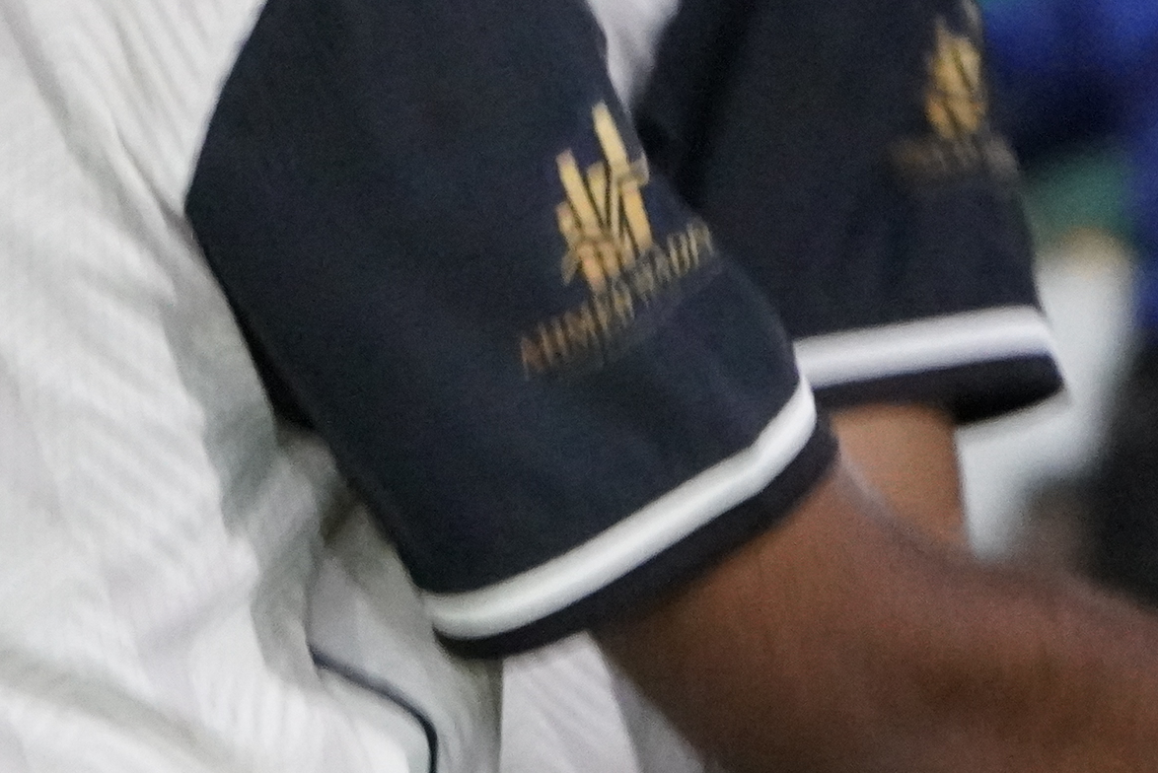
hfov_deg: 3.2
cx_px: 1373
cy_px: 846
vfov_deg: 2.2
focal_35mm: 634
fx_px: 20397
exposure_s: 1/125
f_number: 5.6
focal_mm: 117
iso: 6400
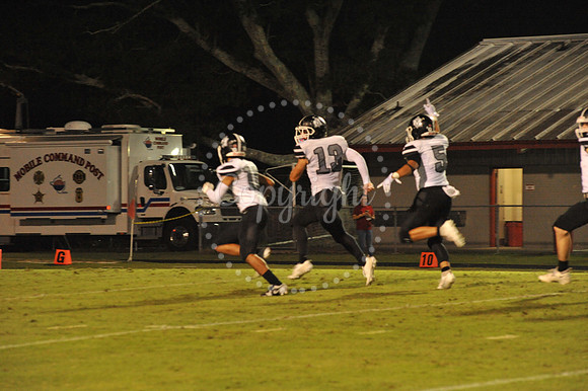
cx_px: 294
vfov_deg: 8.1
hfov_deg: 12.1
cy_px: 196
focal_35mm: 170
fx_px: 2775
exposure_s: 1/200
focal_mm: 170
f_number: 5.6
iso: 6400
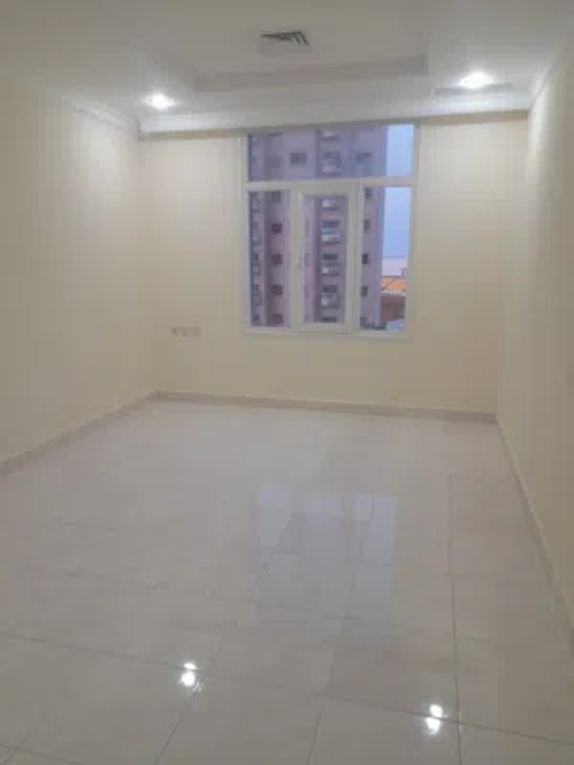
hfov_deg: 54.9
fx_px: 553
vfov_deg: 69.4
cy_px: 382
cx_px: 287
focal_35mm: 25
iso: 64
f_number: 2
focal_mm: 4.6
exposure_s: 1/50
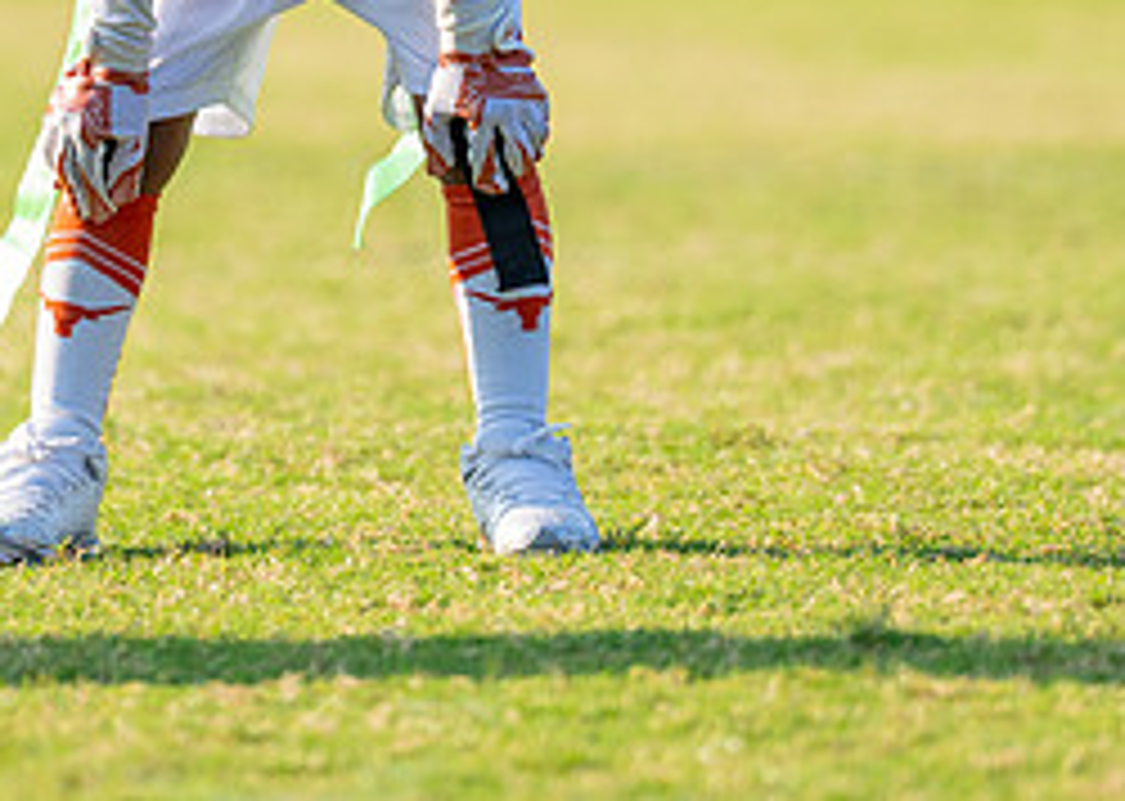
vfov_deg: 2.4
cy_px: -215
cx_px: 375
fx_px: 19501
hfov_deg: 3.3
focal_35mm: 611
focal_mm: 200
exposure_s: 1/2000
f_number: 2.8
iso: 250
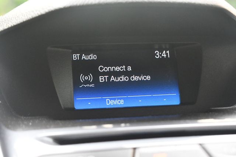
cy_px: 78
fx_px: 472
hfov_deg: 28.1
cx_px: 118
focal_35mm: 72
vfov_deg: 18.9
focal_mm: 48
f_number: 5.3
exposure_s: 1/125
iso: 2800
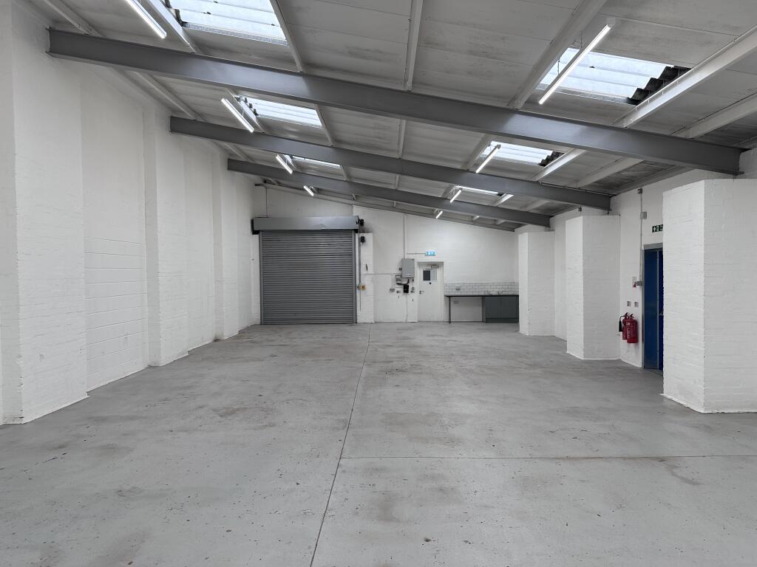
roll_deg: +0.5
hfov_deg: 71.6
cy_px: 284
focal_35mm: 24
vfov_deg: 56.8
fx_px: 525
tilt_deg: -1.4
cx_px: 378
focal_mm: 6.86
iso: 80
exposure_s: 1/471
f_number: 1.78
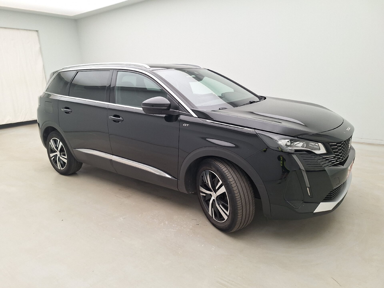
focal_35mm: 23
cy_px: 144
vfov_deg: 58.9
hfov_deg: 73.9
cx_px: 192
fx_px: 255
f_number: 1.8
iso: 50
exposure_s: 1/100
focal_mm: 5.54
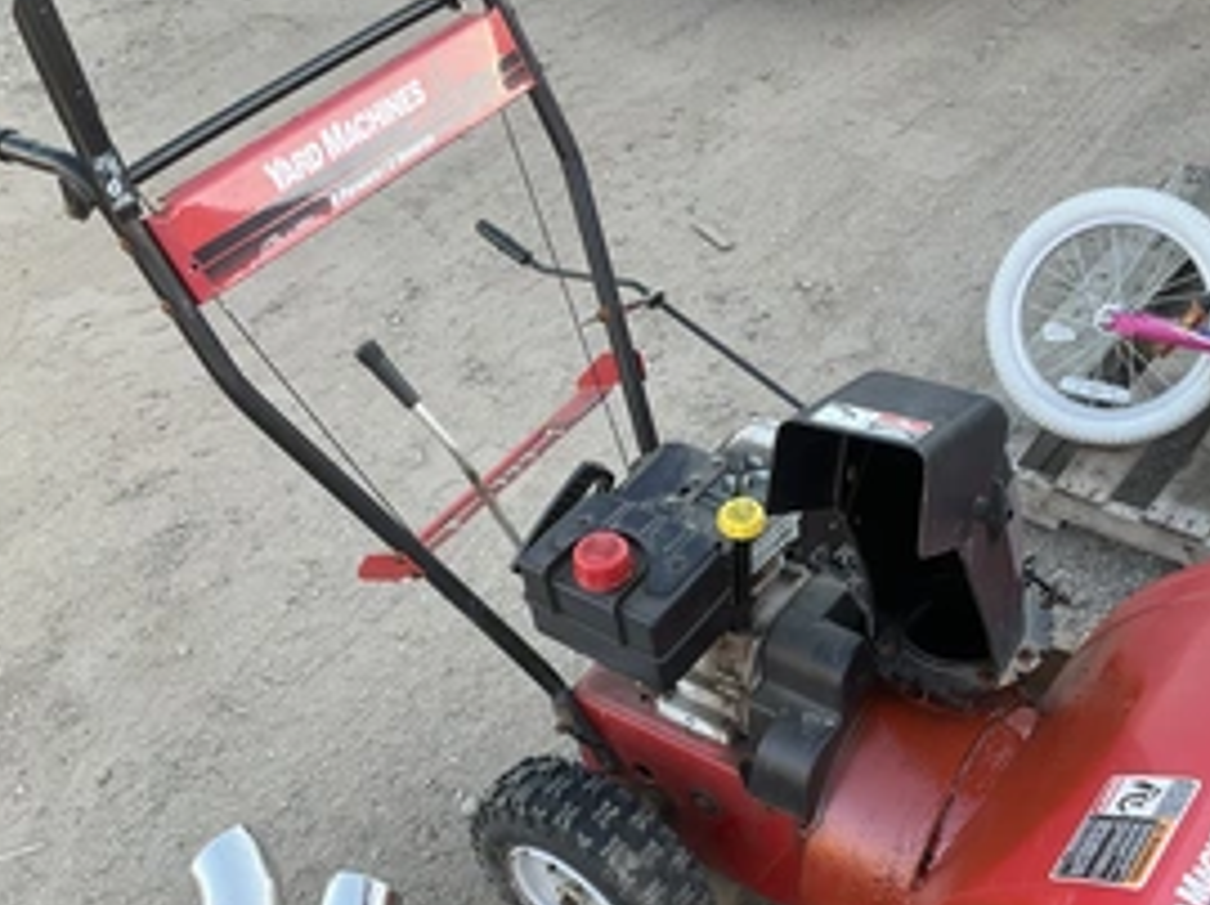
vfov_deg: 33.3
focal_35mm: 43
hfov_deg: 43.7
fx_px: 1502
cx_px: 717
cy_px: 600
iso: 25
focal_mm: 3
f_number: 1.8
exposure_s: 1/122
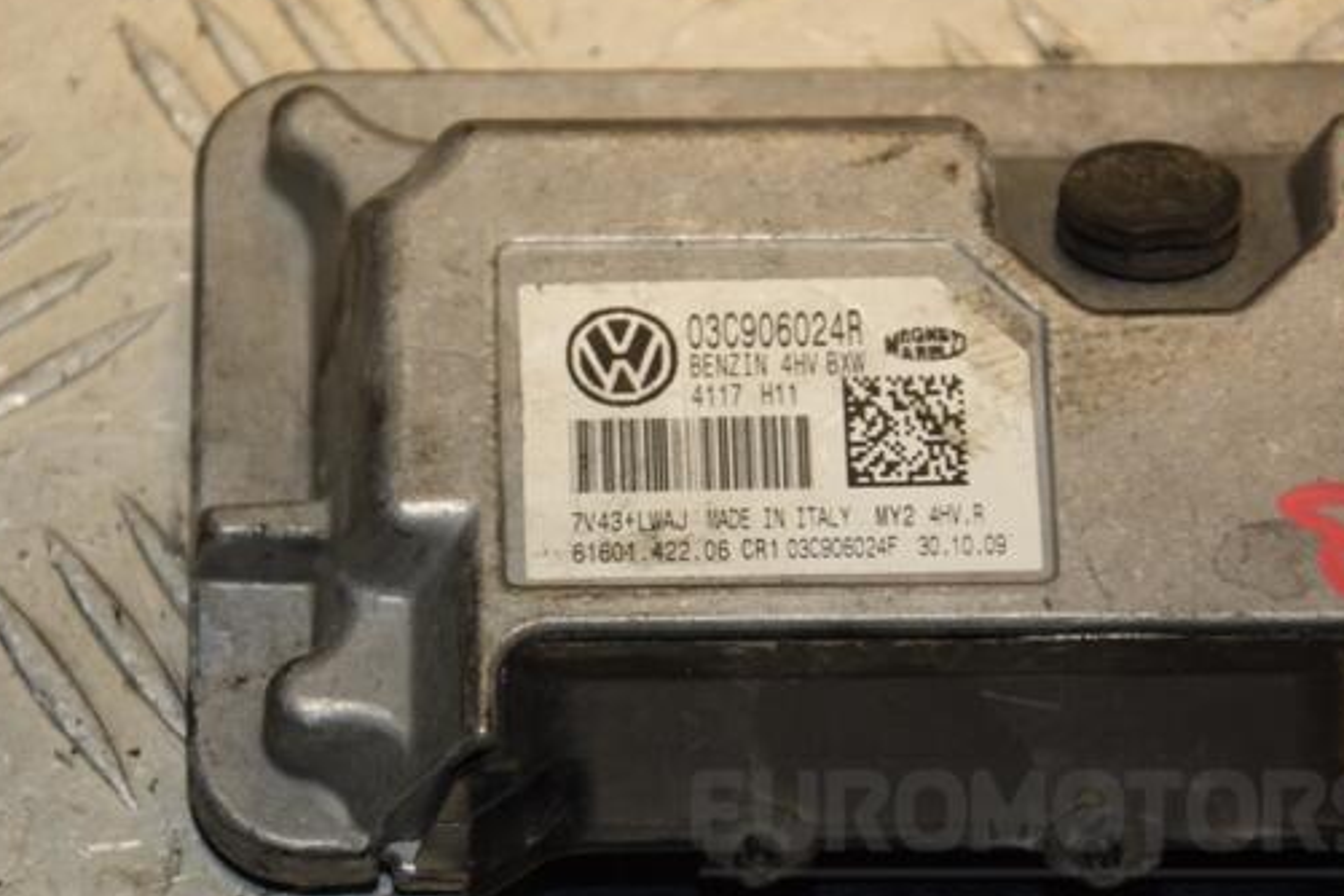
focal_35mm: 189
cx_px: 641
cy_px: 453
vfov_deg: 7.3
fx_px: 7040
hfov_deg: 10.9
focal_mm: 105
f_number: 5.6
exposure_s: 1/200
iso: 800
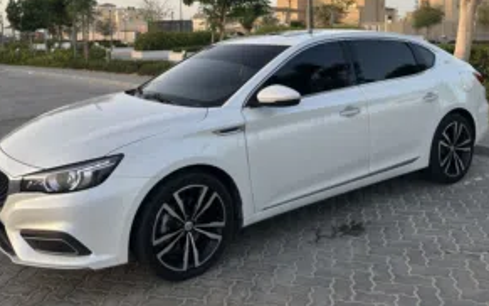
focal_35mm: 35
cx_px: 247
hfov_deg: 55.3
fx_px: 467
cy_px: 59
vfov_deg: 35.1
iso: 80
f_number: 1.78
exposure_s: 1/750
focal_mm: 6.86
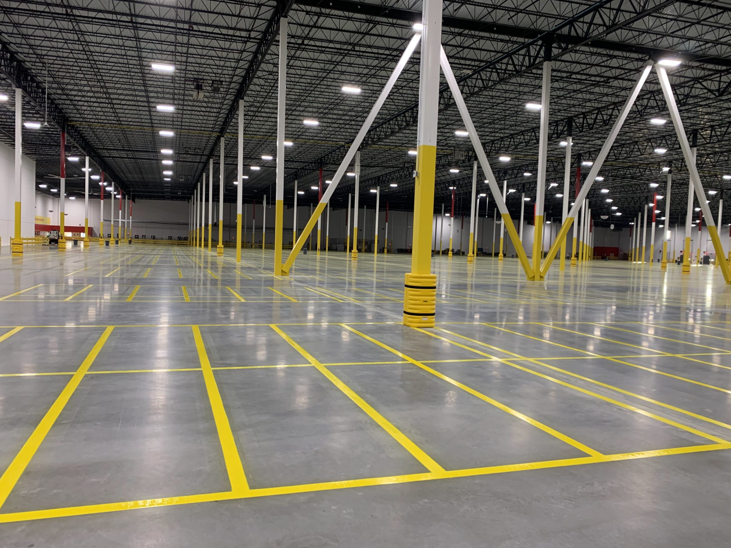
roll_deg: -2.5
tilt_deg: -4.8
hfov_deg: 65.3
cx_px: 369
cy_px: 268
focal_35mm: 27
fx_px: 570
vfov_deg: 51.4
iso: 125
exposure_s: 1/60
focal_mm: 4.25
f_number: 1.8
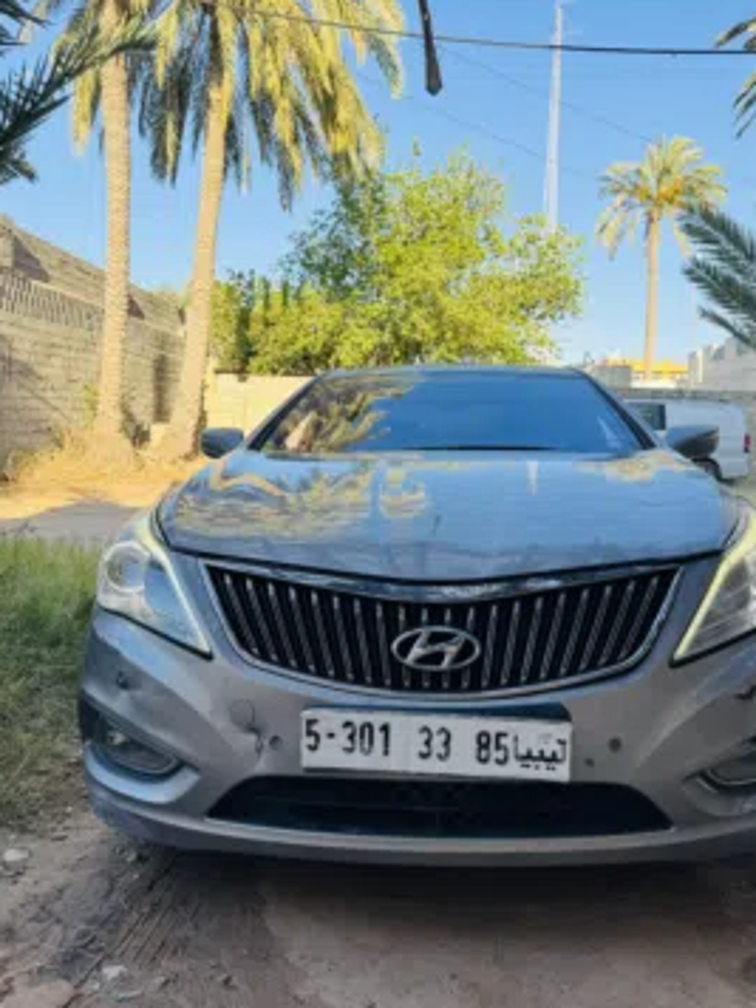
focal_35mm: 27
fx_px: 786
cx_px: 419
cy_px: 473
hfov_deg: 51.3
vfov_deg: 65.3
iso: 80
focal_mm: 6.76
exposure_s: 1/442
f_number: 1.78
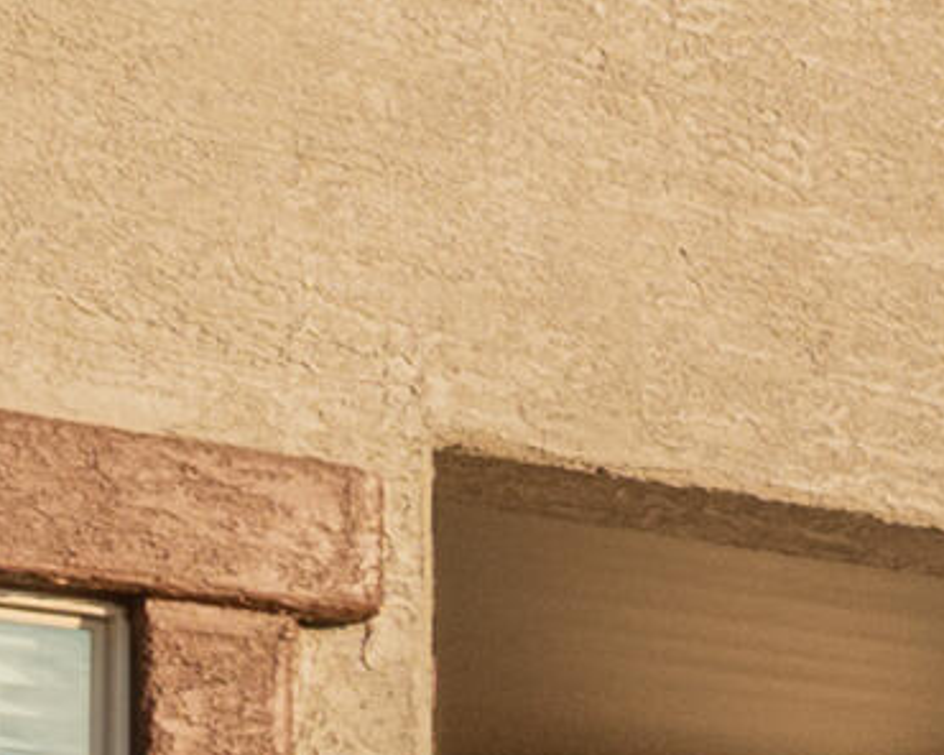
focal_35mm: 114
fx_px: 3185
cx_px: 2738
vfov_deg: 12.6
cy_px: 1263
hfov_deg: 11.3
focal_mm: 10
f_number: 11
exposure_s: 1/125
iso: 200
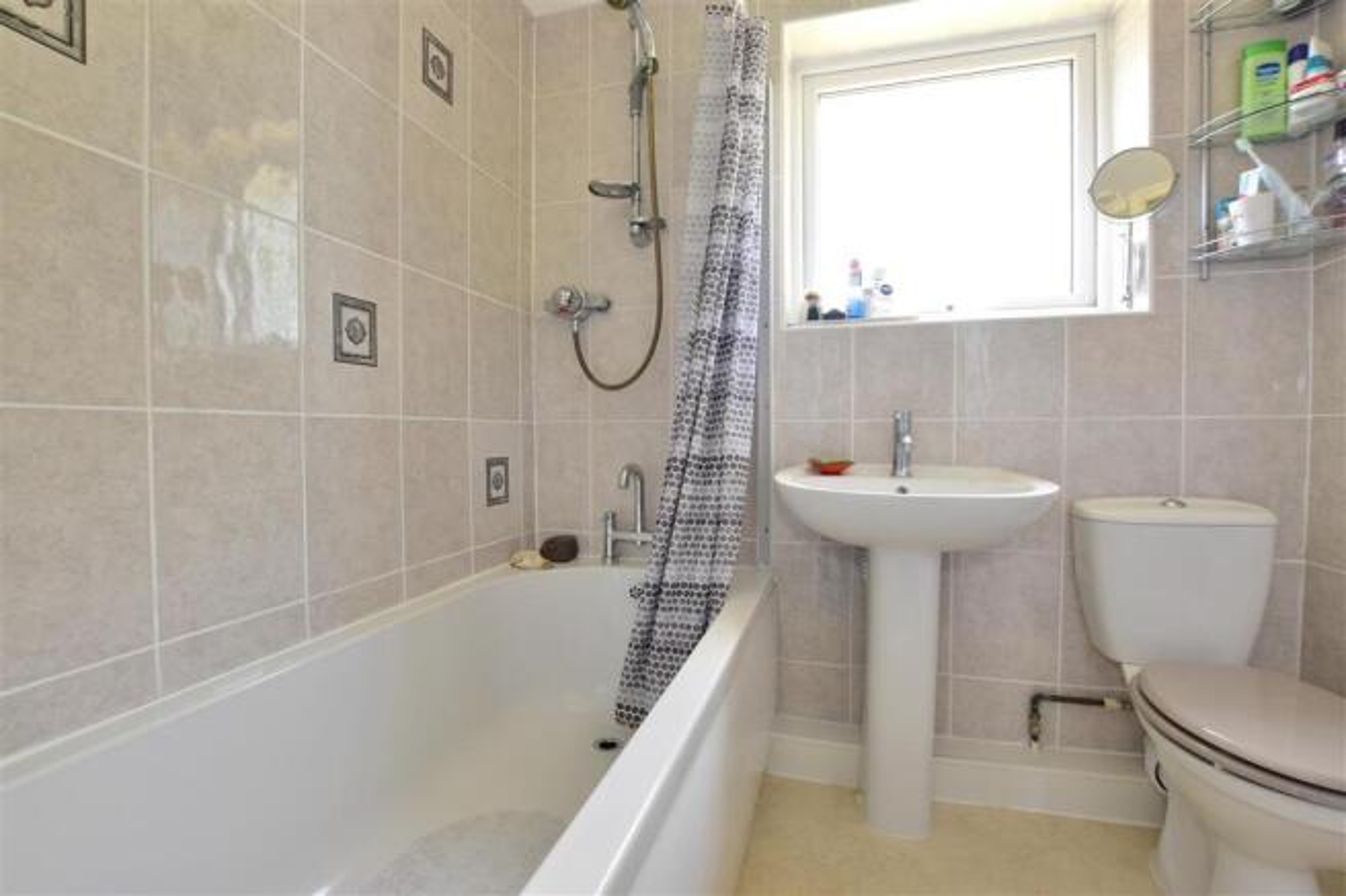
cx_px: 673
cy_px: 448
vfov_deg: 77.3
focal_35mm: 15
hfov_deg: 100.4
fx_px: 561
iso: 400
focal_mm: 10
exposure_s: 1/8
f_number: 11
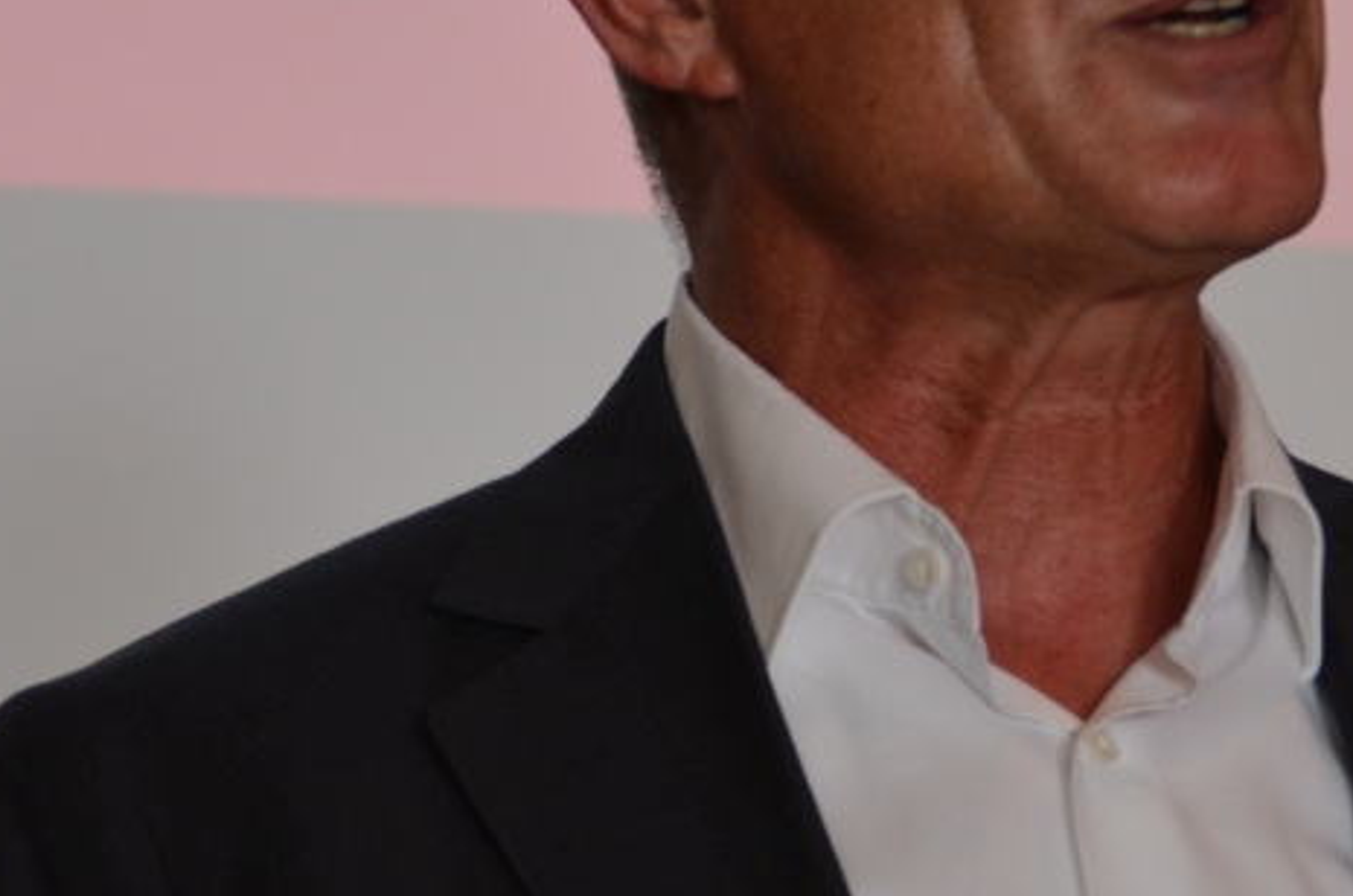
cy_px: 131
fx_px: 11603
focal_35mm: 309
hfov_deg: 6.7
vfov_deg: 4.4
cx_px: 660
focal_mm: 75
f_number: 5
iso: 450
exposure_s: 1/60
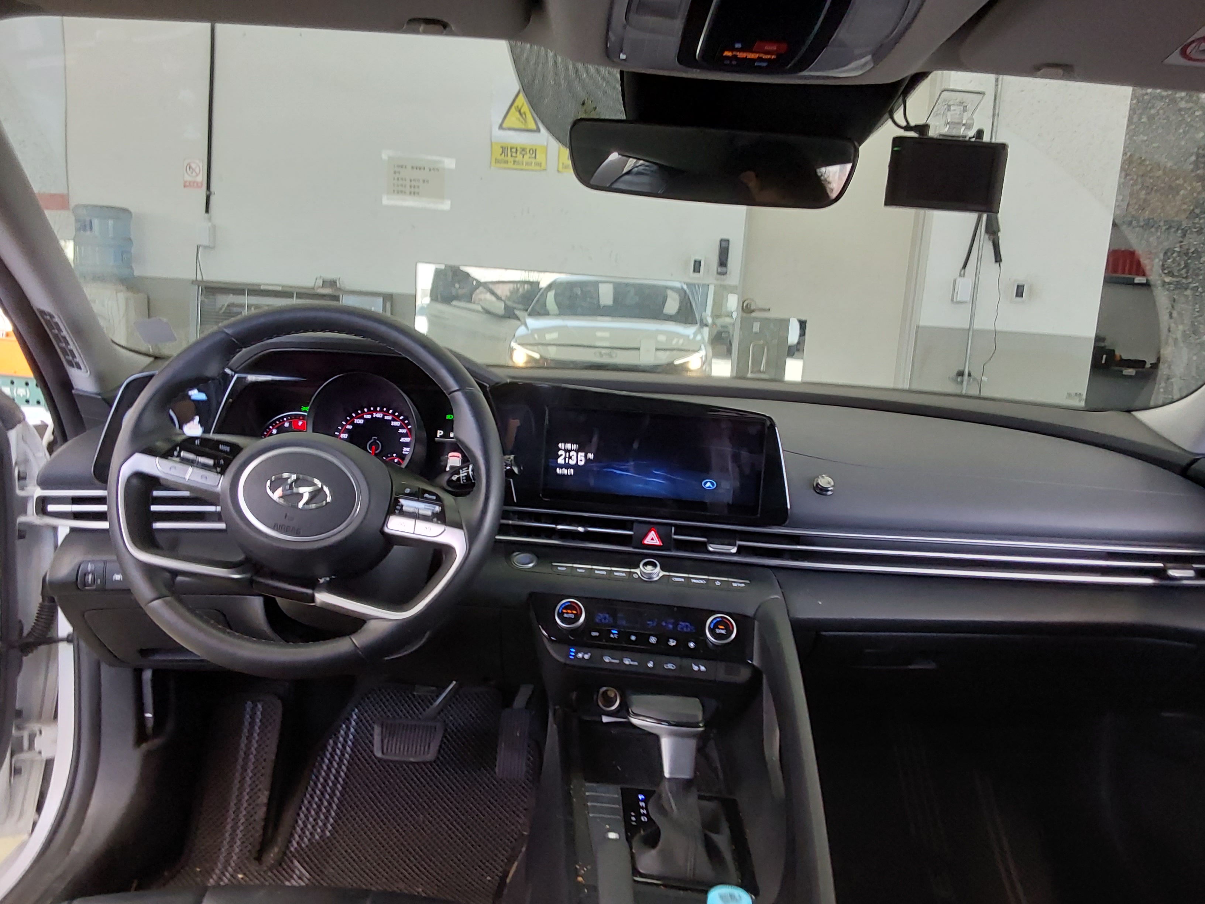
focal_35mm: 28
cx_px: 602
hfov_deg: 63.4
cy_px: 452
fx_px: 975
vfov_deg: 49.7
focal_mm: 2.91
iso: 160
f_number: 1.9
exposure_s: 1/60
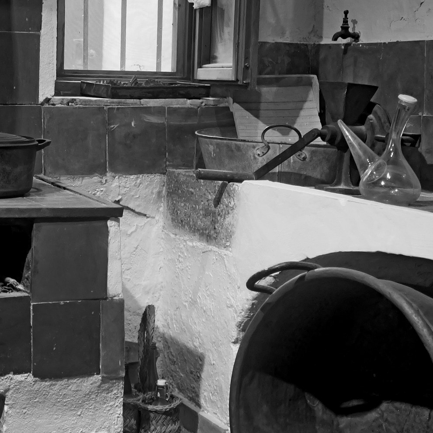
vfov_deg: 24.0
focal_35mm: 72
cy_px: 227
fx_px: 1019
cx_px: 35
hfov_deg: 23.3
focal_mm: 27
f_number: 2.8
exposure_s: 1/56
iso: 3200
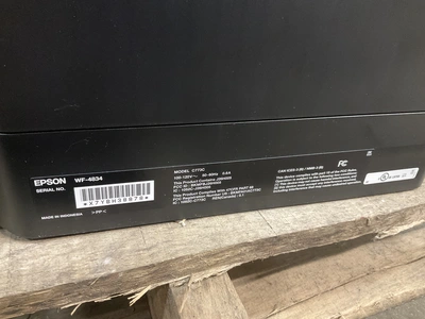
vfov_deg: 48.2
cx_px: 212
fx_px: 356
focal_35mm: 29
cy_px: 160
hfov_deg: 61.7
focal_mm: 3
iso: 320
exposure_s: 1/30
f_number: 1.8
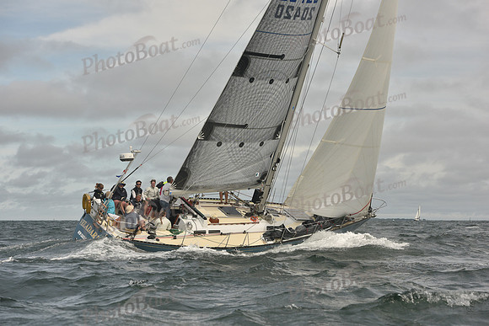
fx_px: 1155
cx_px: 244
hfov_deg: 23.9
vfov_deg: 16.1
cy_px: 163
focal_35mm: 85
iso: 320
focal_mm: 85
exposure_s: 1/1000
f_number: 6.3
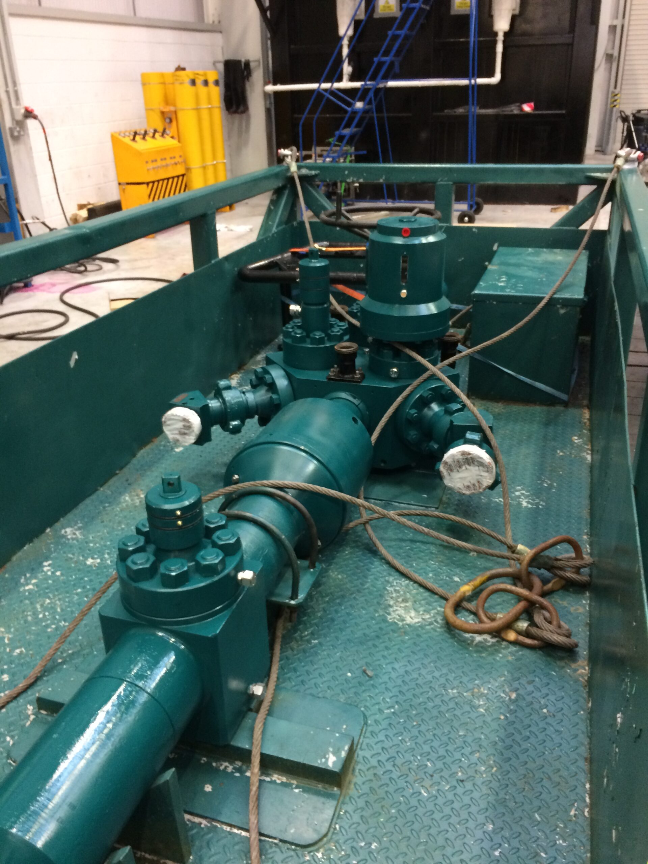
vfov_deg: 61.7
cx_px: 324
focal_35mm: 29
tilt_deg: -25.5
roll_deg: +1.7
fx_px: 724
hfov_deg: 48.2
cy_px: 432
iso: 250
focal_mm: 4.15
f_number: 2.2
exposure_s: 1/33
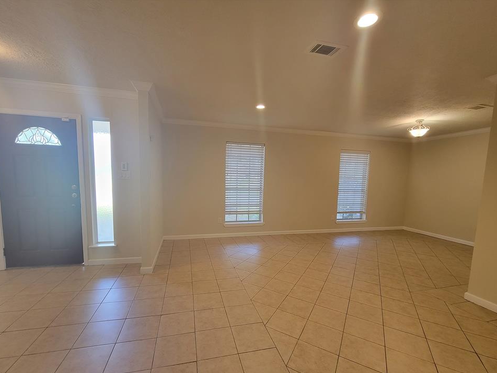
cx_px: 239
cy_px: 200
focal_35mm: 14
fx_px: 201
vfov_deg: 85.5
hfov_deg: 102.0
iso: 200
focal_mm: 2.2
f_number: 2.2
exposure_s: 1/60
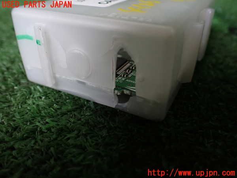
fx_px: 205
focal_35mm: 30
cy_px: 89
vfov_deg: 46.8
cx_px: 118
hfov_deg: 60.0
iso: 250
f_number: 2.3
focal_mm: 5.4
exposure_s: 1/125
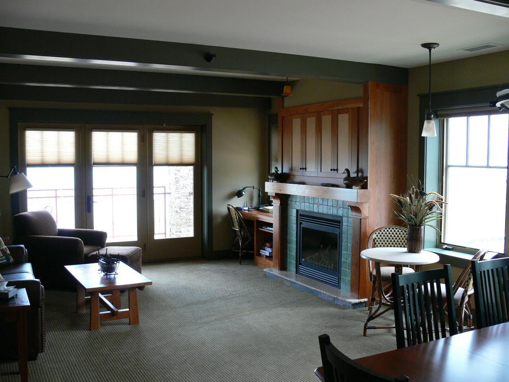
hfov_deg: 52.6
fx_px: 515
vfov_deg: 40.7
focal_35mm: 35
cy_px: 191
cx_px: 254
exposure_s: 1/60
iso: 200
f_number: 2.8
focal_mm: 7.4
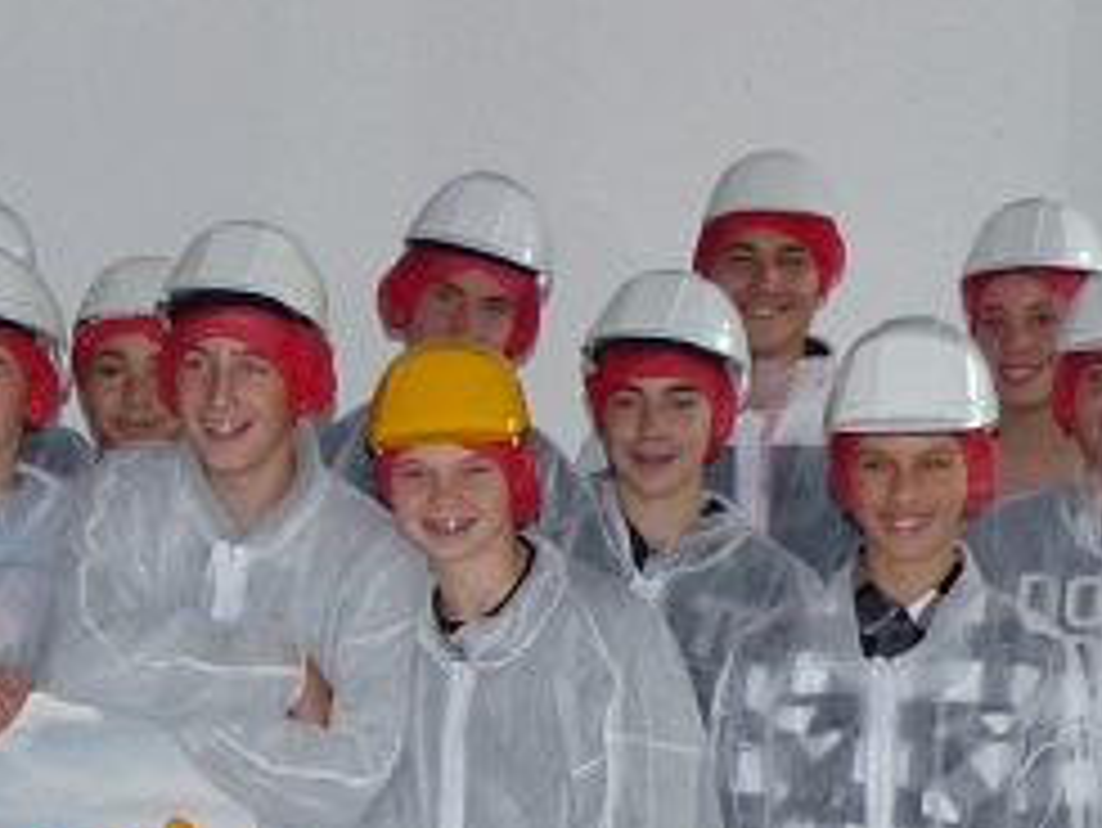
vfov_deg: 13.1
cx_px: 54
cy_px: 1022
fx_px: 3504
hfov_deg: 17.5
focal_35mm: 110
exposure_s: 1/60
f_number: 2.8
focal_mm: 5.8
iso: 400
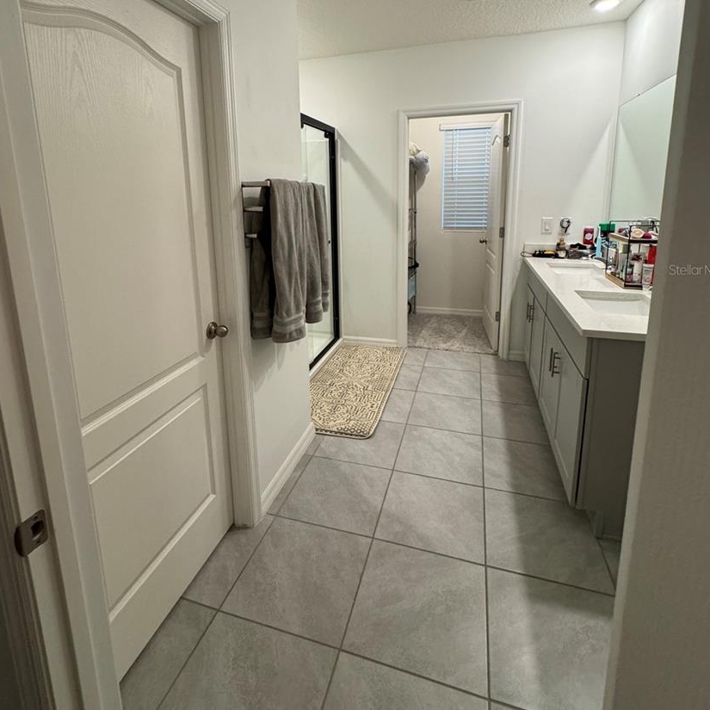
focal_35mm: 18
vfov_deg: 79.3
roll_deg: +0.9
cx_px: 343
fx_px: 418
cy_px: 269
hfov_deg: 80.7
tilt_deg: -11.2
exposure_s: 1/120
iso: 250
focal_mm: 2.22
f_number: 2.2
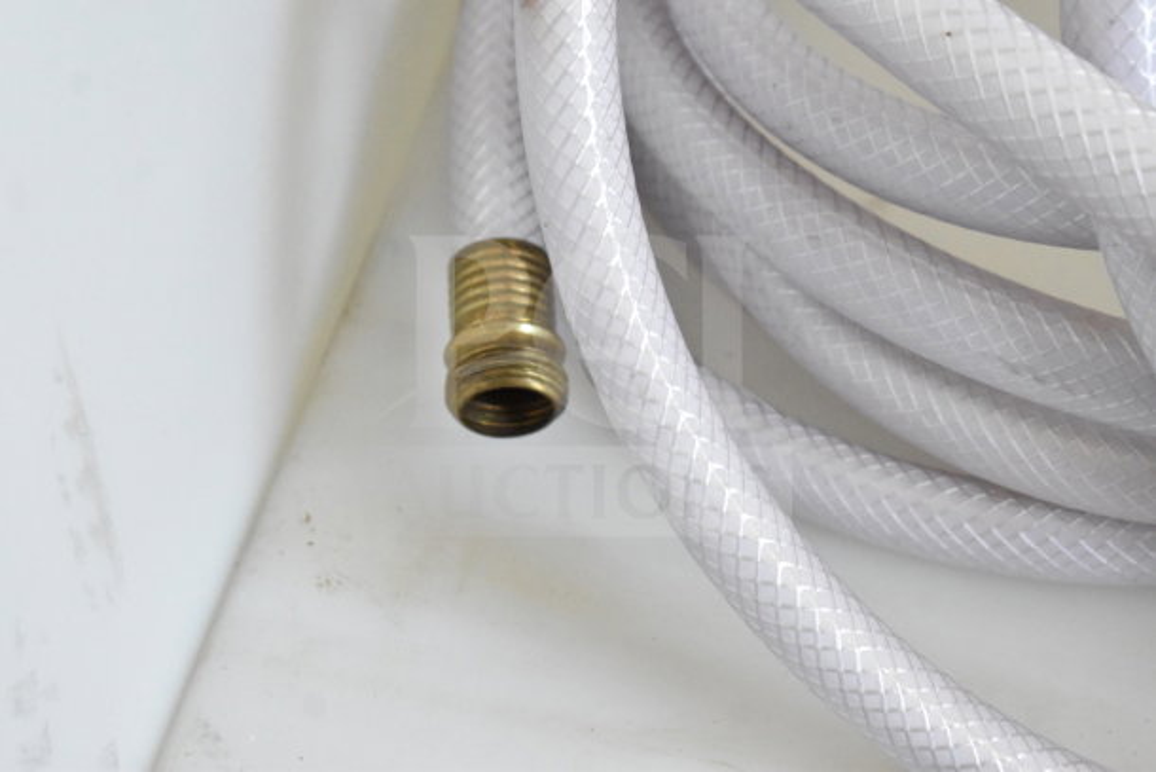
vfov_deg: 16.6
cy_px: 386
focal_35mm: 82
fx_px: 2650
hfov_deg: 24.6
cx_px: 578
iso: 6400
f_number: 6.3
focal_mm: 55
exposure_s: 1/160
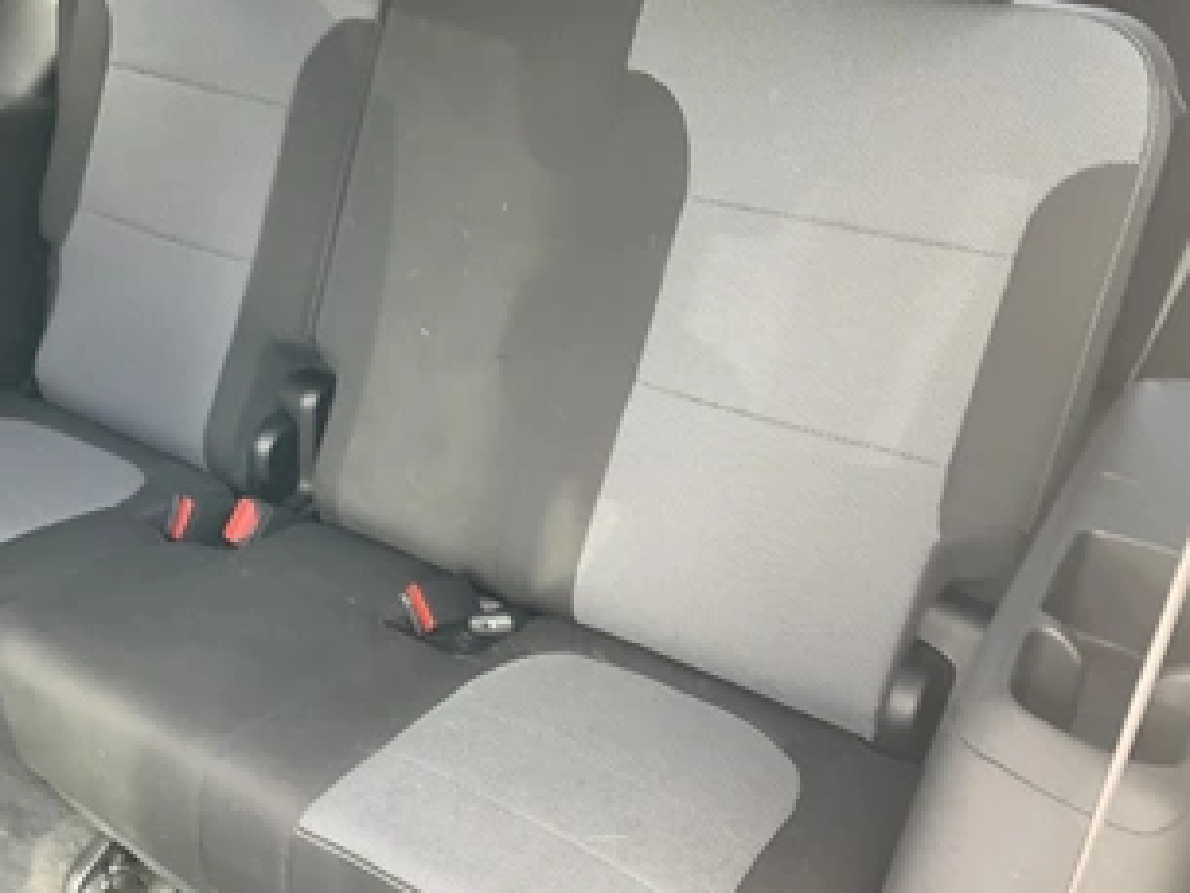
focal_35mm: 38
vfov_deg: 37.7
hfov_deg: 48.6
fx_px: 1307
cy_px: 460
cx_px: 468
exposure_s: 1/60
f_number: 1.8
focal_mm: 3
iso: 64
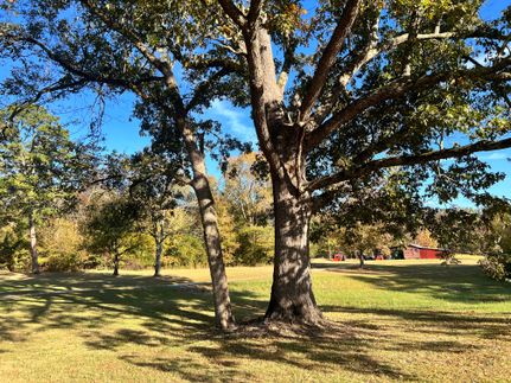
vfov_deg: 53.0
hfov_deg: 67.3
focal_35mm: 26
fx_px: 384
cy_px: 192
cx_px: 256
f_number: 1.5
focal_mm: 5.7
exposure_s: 1/1147
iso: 50
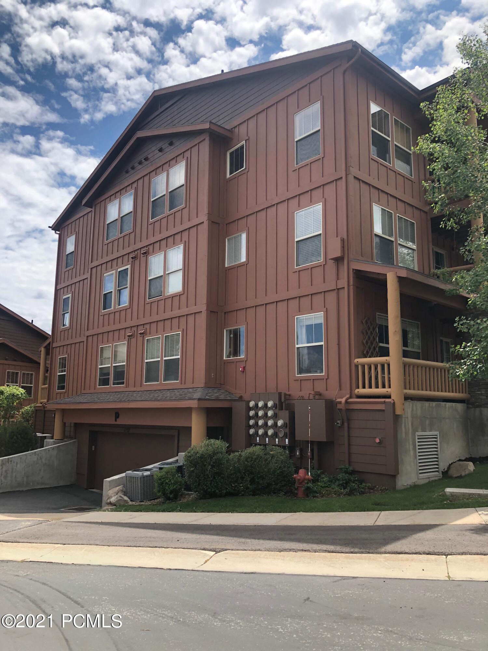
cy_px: 326
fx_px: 526
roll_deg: -0.7
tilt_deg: +9.4
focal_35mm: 28
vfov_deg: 63.4
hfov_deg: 49.7
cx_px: 244
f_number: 1.8
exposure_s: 1/1675
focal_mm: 4
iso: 20
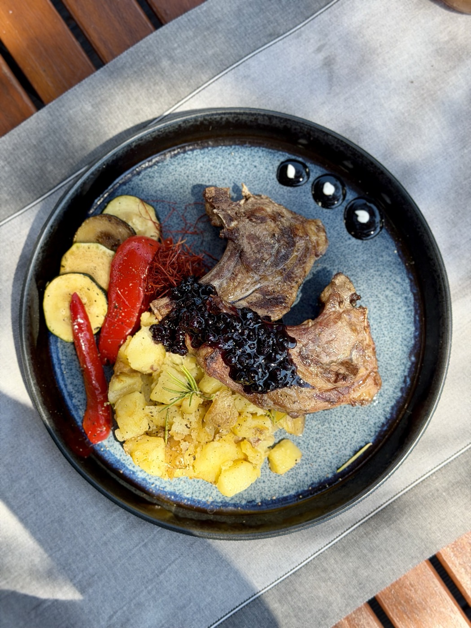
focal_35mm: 48
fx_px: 871
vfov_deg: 39.7
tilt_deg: -85.0
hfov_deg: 30.3
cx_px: 236
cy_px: 314
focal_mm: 6.76
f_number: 1.78
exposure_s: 1/802
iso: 64
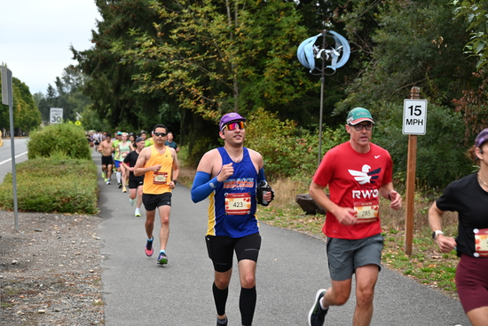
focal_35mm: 70
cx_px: 244
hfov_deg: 28.8
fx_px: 949
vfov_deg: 19.5
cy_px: 163
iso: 450
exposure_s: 1/125
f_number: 6
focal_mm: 70
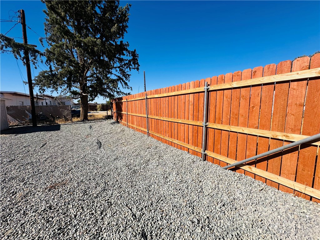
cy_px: 120
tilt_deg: -2.8
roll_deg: -0.6
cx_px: 160
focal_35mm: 14
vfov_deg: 85.7
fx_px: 129
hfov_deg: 102.1
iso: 50
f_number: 2.2
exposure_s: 1/2747
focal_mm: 2.22
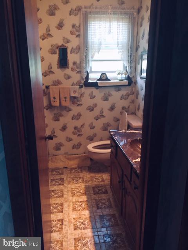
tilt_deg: -17.9
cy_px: 125
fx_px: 210
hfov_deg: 48.2
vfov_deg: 61.7
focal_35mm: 29
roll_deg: -0.8
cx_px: 94
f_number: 2.2
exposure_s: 1/30
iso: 125
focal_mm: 4.15
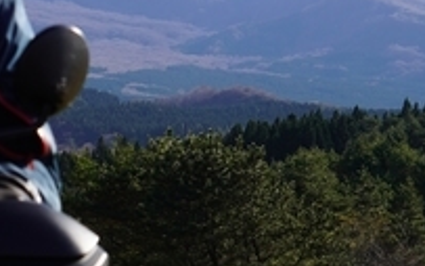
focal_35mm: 185
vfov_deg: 7.1
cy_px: 120
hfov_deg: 11.1
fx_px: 2143
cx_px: -121
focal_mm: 46
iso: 100
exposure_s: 1/200
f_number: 8
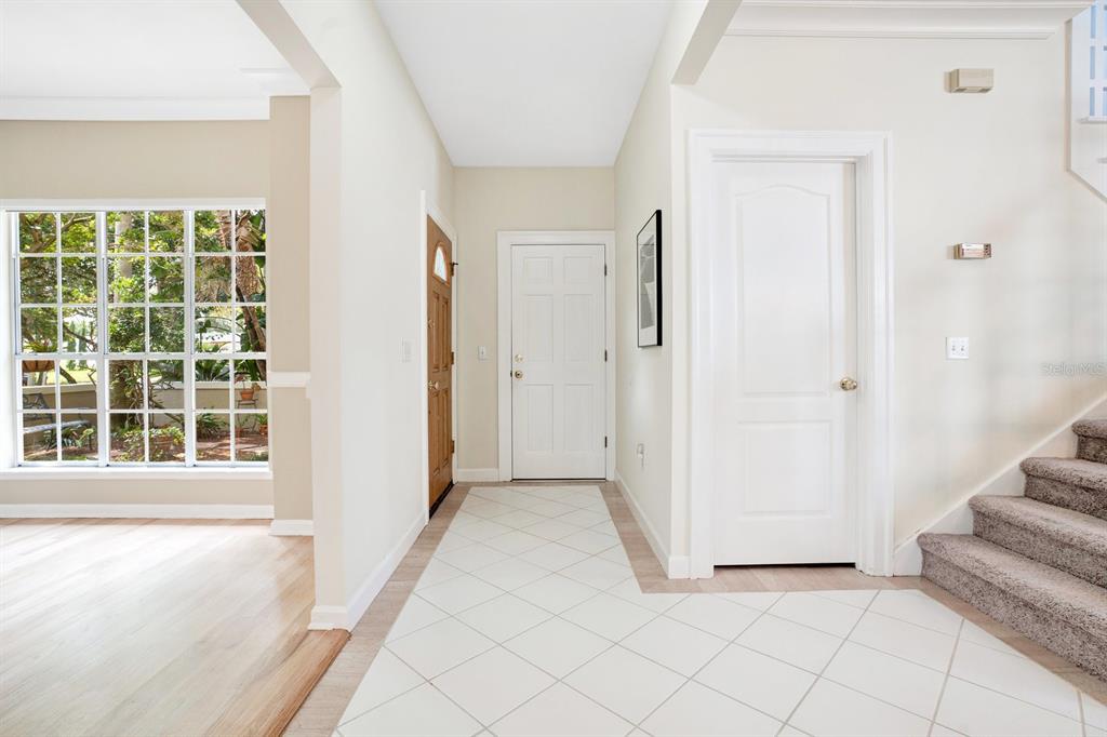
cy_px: 368
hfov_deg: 96.8
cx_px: 554
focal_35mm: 16
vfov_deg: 73.7
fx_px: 492
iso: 500
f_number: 8
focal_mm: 16
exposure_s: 1/30
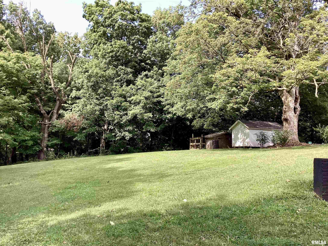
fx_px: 294
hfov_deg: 58.4
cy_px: 123
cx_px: 164
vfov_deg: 45.4
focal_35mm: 31
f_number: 2.4
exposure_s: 1/165
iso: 25
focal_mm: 3.3
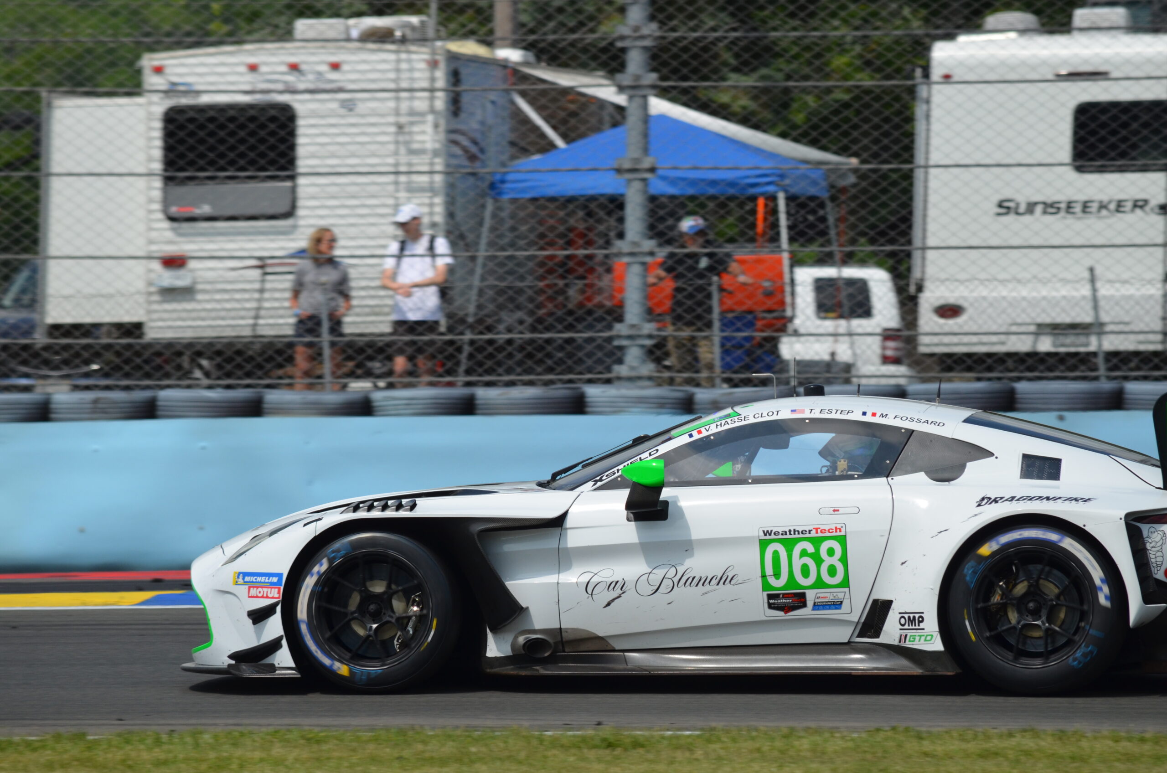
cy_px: 386
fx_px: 13588
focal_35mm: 420
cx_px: 584
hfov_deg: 4.9
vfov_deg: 3.3
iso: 360
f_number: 8
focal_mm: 280
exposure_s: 1/2000
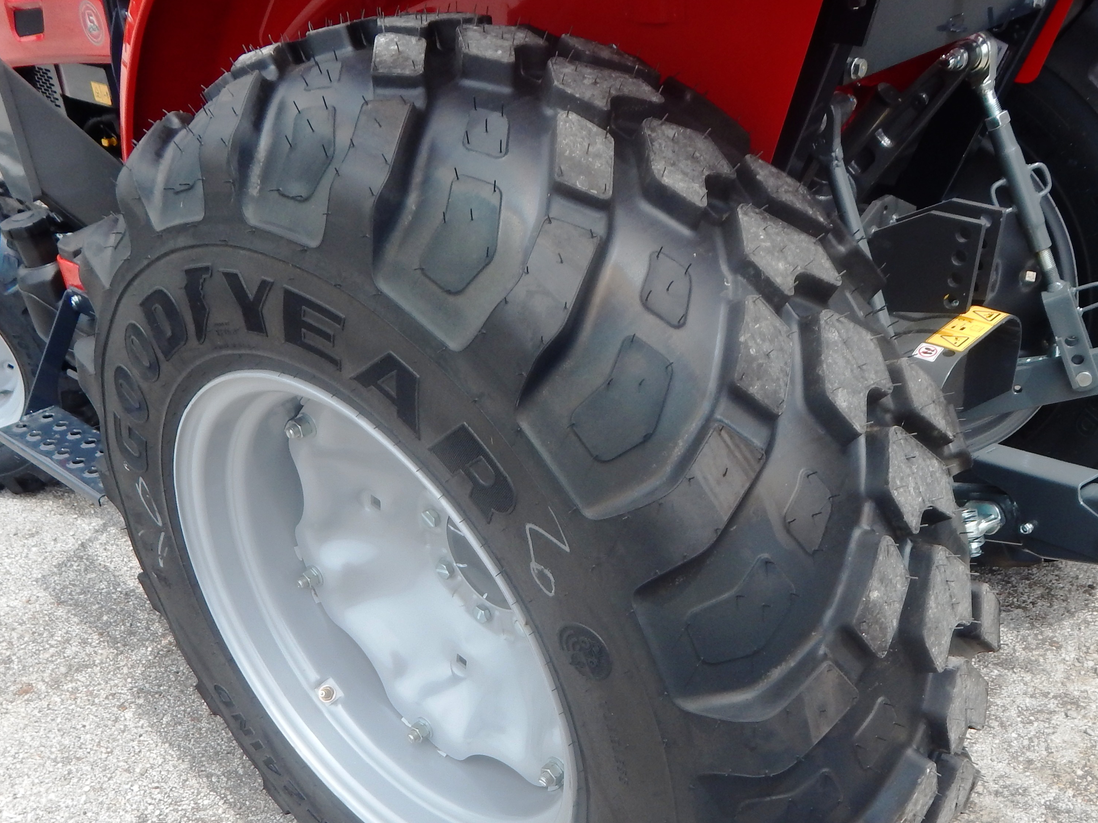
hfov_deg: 54.0
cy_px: 539
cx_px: 545
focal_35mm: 34
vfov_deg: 41.3
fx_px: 1078
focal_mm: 4
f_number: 3
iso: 125
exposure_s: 1/800
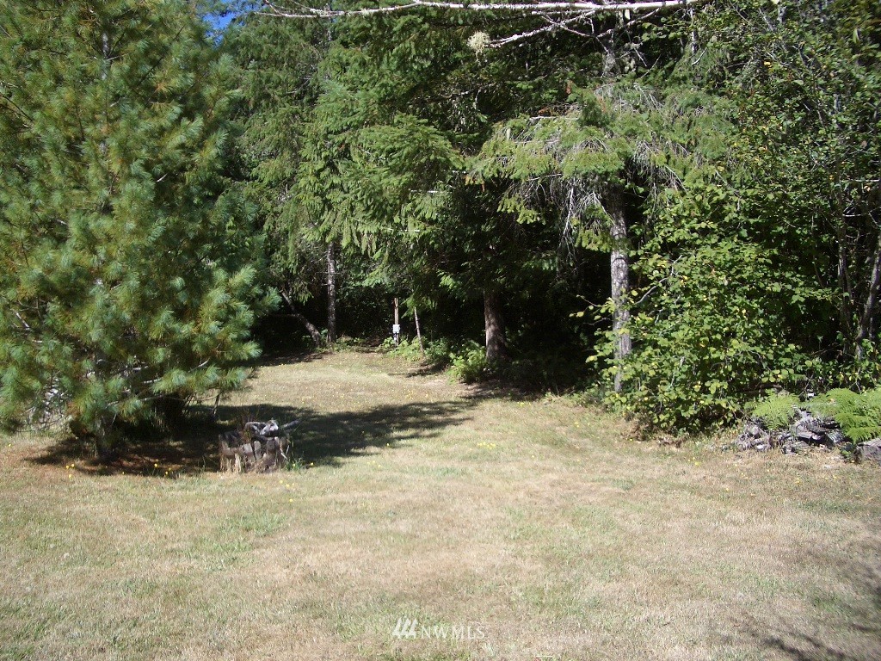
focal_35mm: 35
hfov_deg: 52.6
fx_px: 891
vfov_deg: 40.7
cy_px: 330
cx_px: 440
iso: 50
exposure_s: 1/800
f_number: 2.6
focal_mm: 5.8
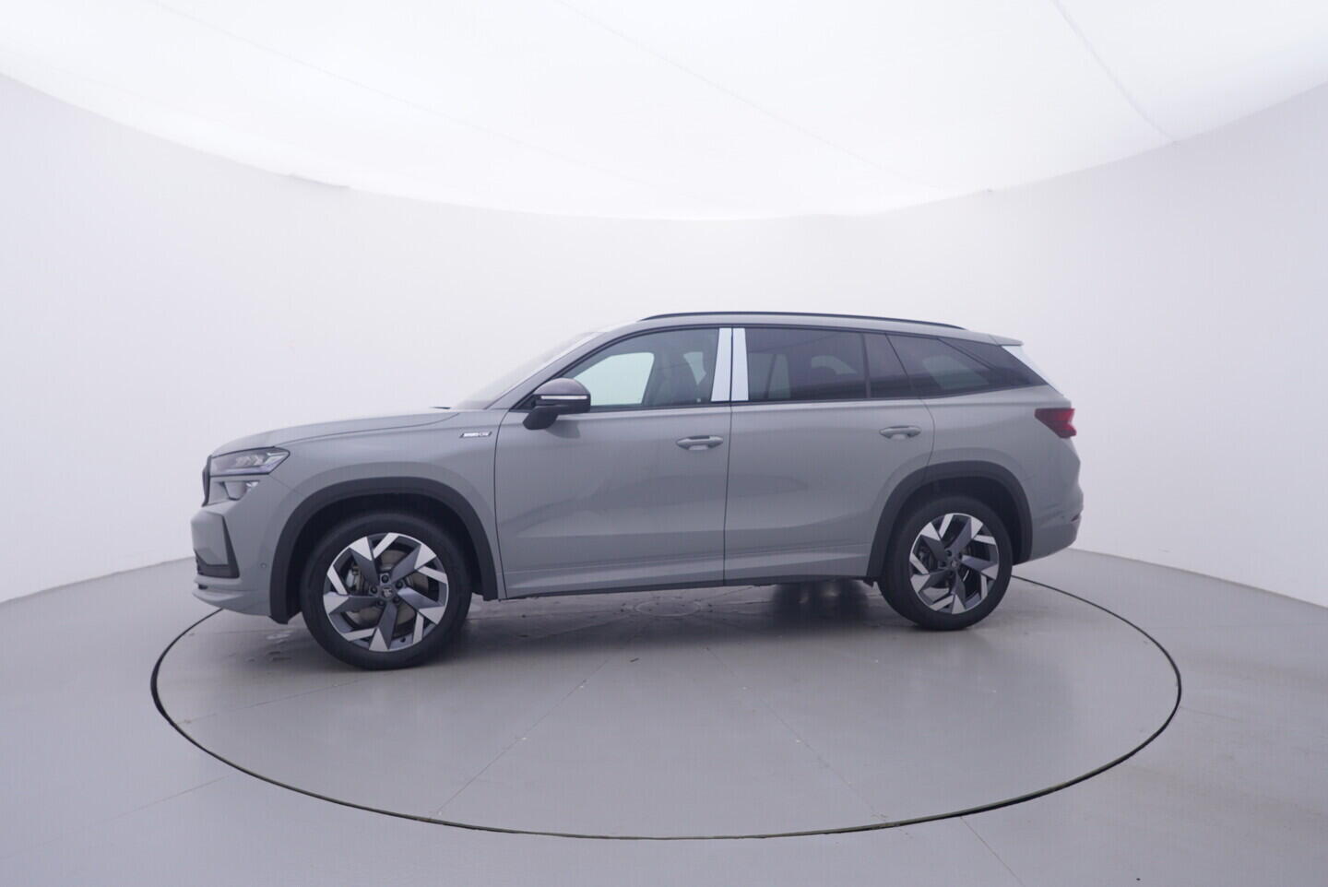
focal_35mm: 22
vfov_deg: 56.2
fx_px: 830
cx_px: 664
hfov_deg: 77.3
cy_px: 444
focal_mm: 15
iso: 200
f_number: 5
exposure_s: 1/80
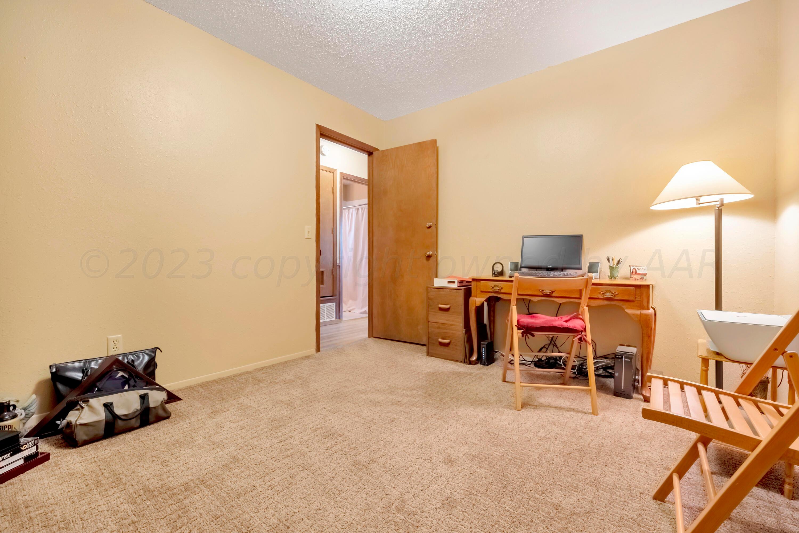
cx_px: 400
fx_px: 333
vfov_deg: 77.3
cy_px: 266
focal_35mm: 15
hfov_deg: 100.4
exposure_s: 1/80
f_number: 5.6
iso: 400
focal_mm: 9.9
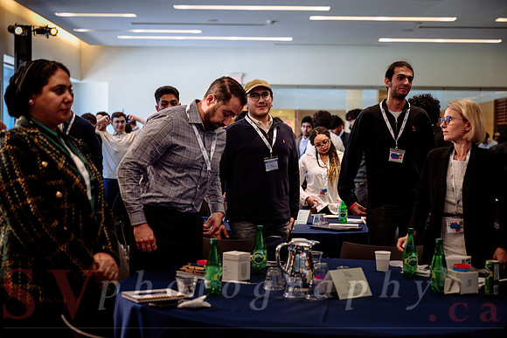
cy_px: 169
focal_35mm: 58
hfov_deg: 34.5
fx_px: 817
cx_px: 254
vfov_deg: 23.4
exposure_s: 1/100
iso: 640
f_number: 3.2
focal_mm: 58
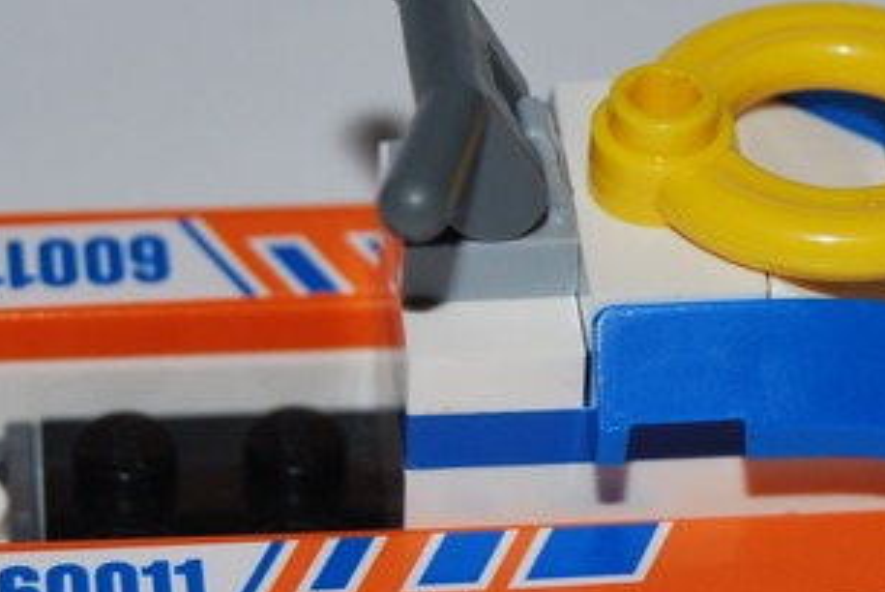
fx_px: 5438
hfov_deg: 9.3
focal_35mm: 221
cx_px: 723
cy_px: 313
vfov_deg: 6.2
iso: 200
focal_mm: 50
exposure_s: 1/60
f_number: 5.6
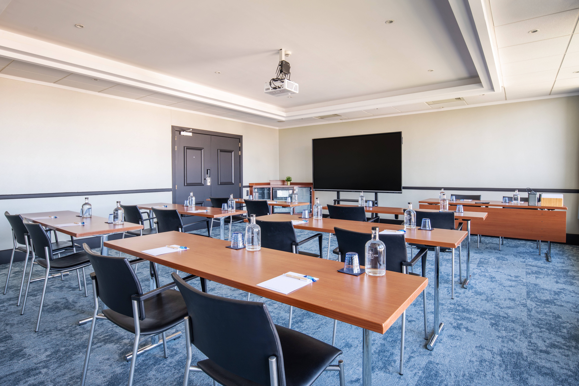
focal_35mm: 19
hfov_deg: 86.9
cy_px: 193
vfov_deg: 64.6
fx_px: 306
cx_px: 290
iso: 125
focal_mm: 19
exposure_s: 1/3
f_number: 9
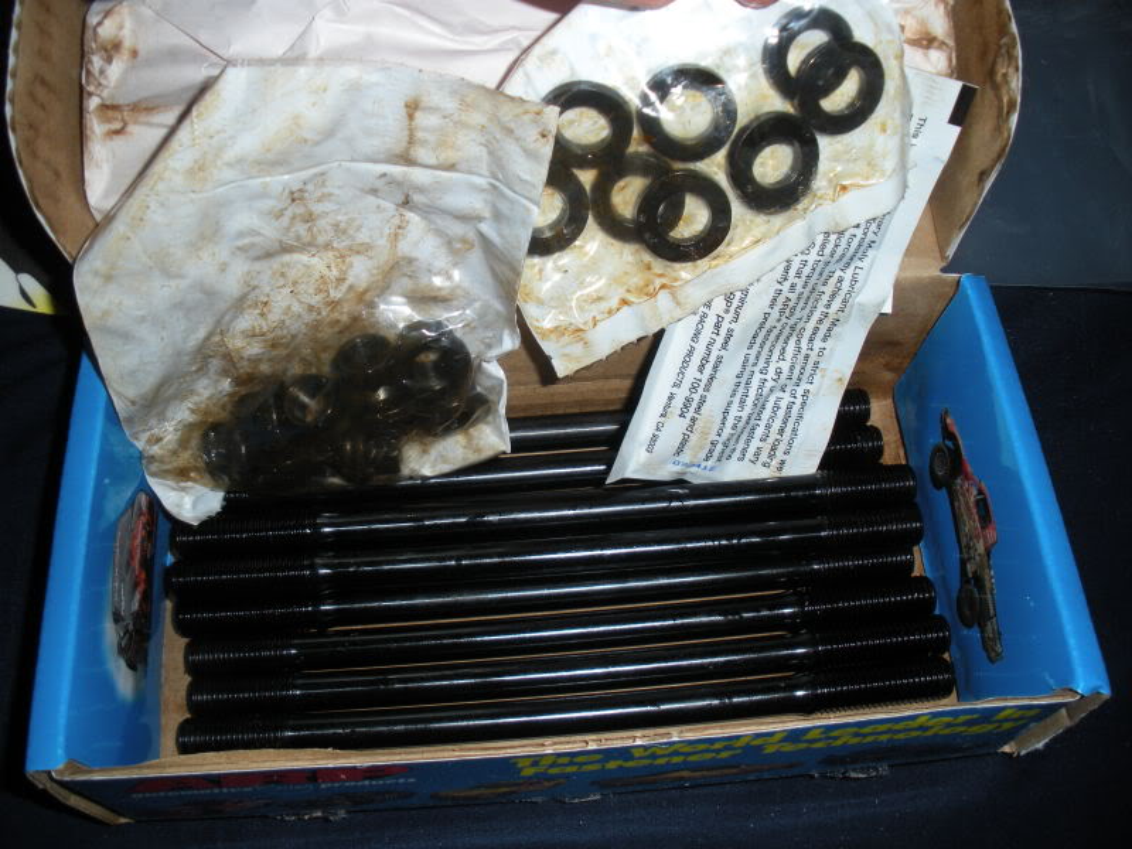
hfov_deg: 51.4
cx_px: 566
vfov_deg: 39.7
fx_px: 1177
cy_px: 424
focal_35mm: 36
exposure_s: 1/60
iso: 64
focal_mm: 6.3
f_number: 3.5
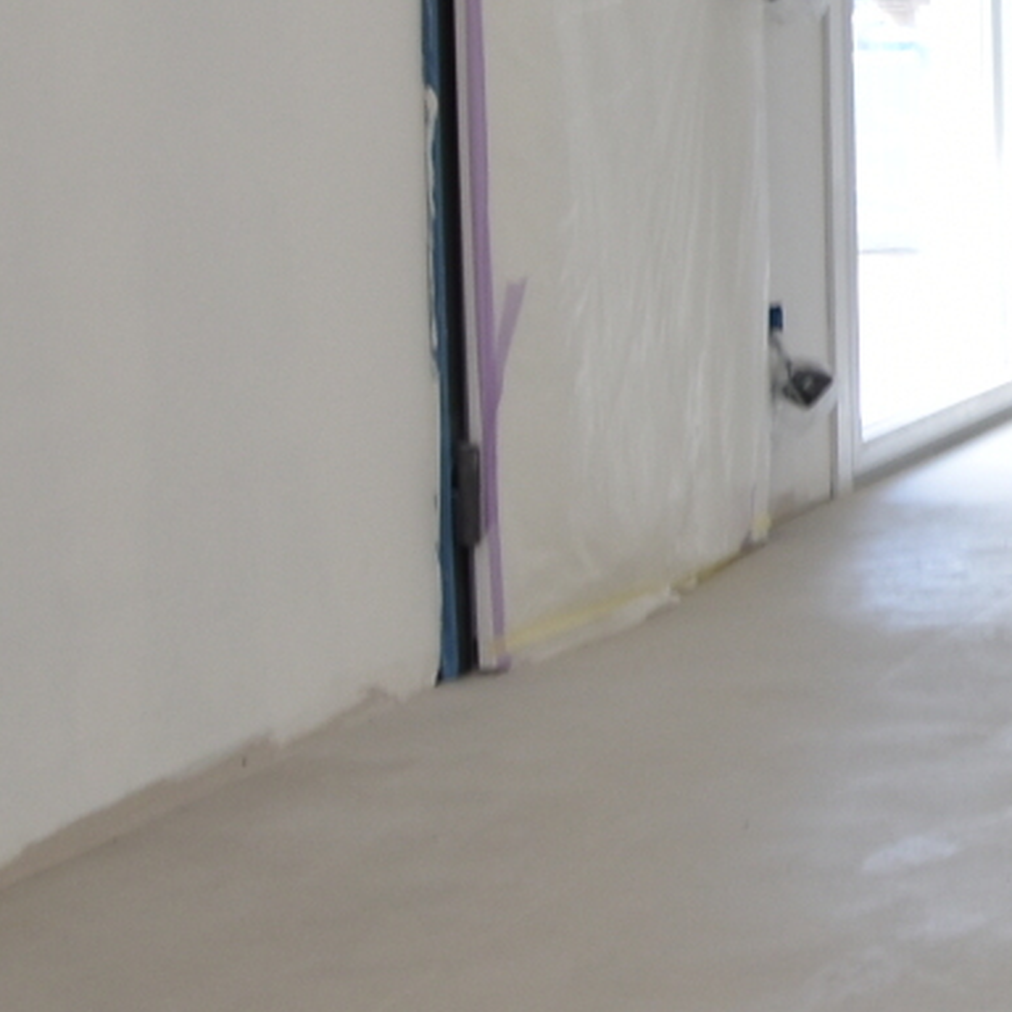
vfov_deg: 20.1
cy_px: 146
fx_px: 2811
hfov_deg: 16.4
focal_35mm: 85
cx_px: 1926
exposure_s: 1/15
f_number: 5.6
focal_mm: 10
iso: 180
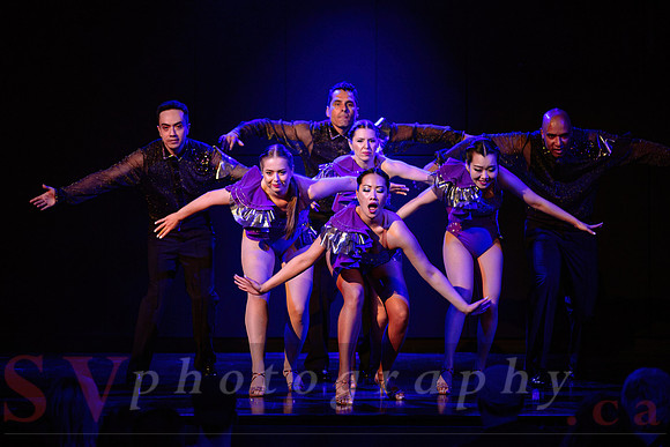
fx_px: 2792
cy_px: 224
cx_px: 335
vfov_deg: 9.2
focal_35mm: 150
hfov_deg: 13.7
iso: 1600
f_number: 2.8
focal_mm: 150
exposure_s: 1/200
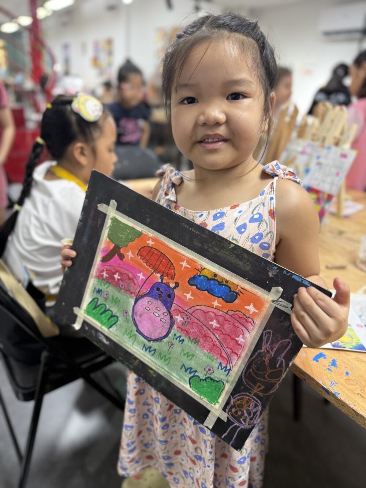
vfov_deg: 71.6
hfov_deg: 56.8
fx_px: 338
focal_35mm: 24
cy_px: 244
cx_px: 183
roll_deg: -4.9
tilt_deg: -24.4
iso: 160
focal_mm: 6.76
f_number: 1.78
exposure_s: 1/100
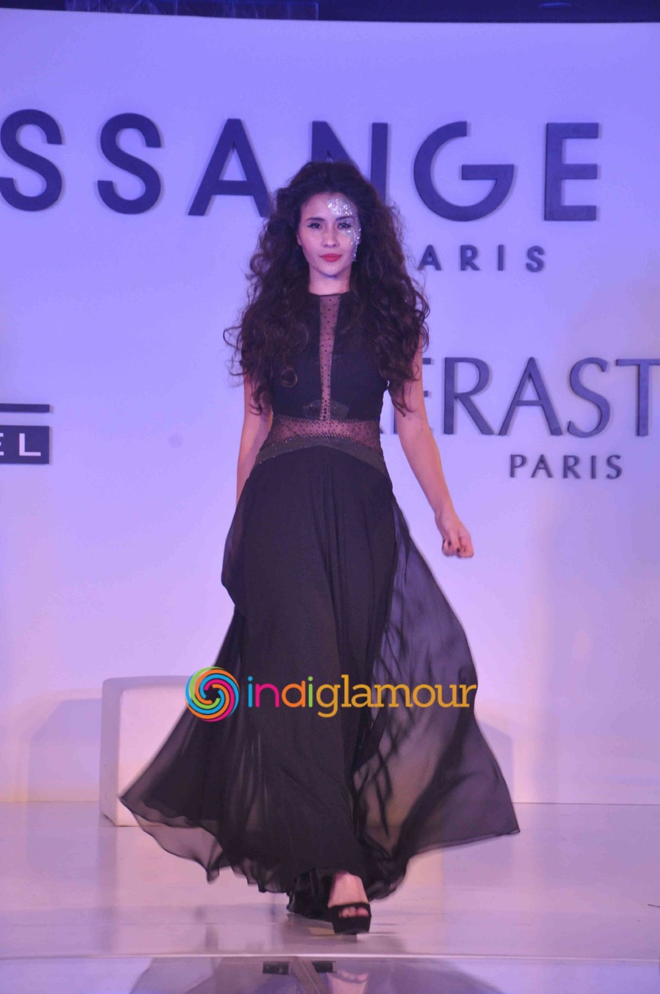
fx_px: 3805
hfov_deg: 9.9
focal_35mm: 138
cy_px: 497
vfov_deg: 14.9
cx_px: 330
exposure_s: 1/80
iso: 1250
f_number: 10
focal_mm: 92
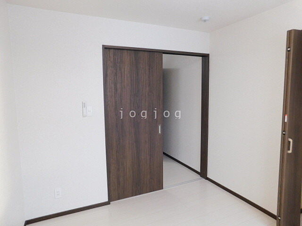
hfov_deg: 73.9
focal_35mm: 23
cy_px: 113
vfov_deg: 58.9
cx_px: 151
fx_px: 201
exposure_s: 1/30
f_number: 3
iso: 160
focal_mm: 4
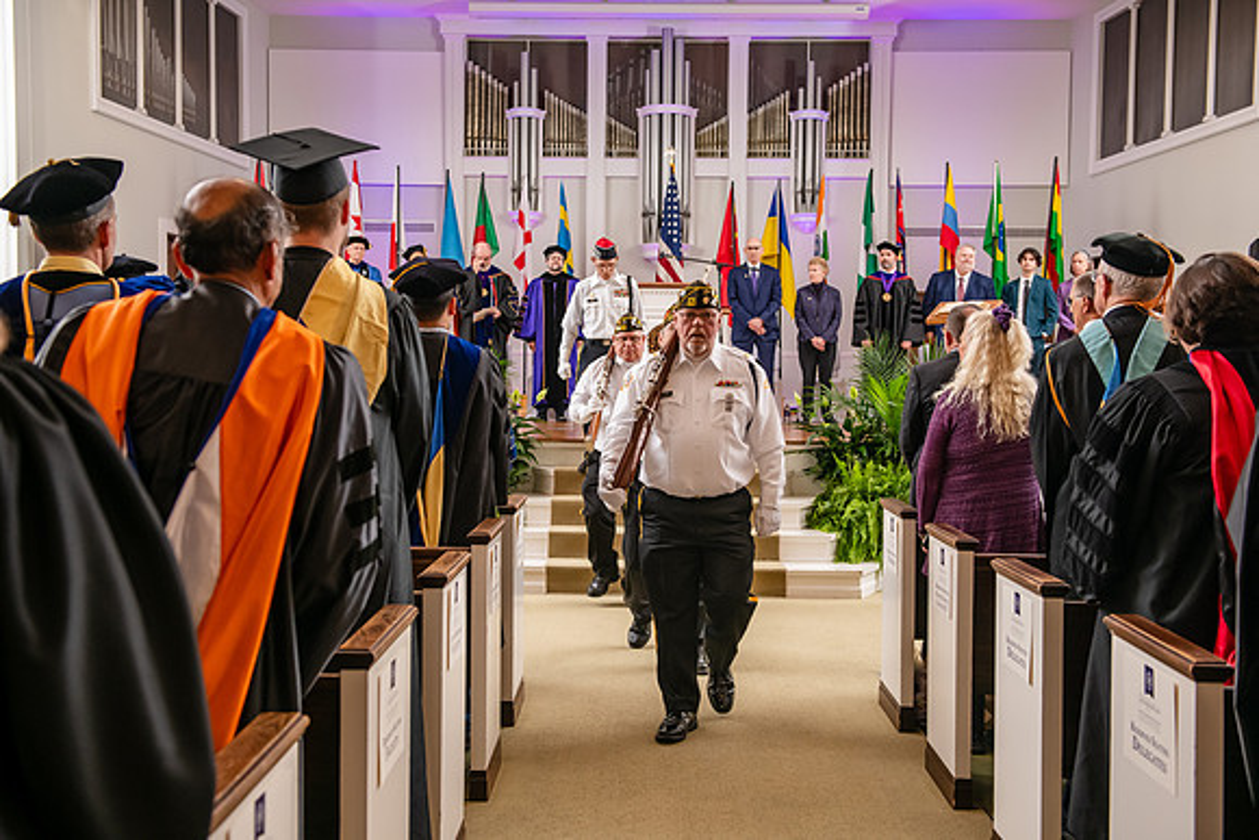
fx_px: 1329
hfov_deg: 50.7
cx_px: 630
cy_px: 420
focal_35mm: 38
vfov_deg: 35.1
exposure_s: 1/200
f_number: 4
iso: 1600
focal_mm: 38
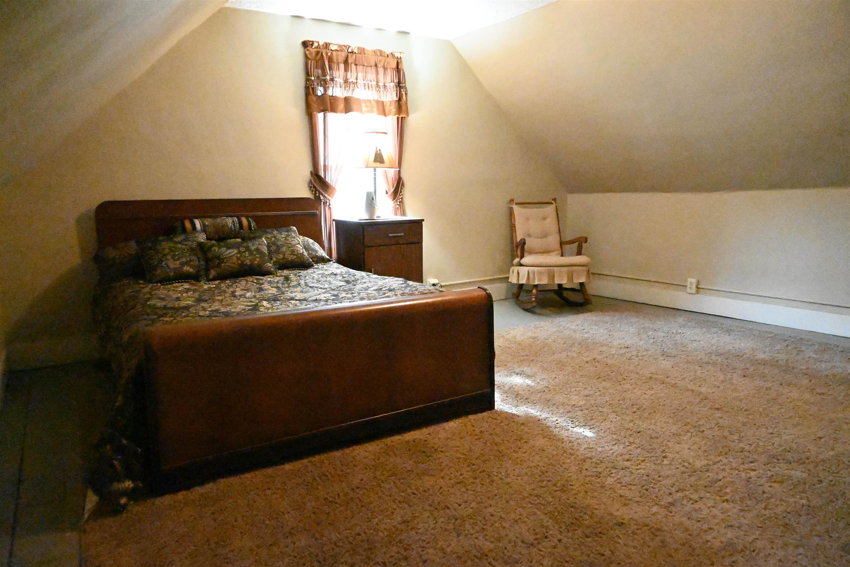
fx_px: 567
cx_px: 425
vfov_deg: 53.1
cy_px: 284
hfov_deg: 73.7
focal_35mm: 24
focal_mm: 16
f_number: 4.5
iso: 51200
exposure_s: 1/400
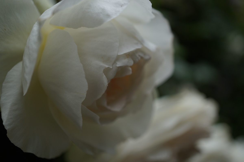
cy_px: 81
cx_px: 122
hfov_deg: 43.6
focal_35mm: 45
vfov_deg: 29.9
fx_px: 305
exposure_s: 1/500
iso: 100
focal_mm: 30
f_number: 3.5
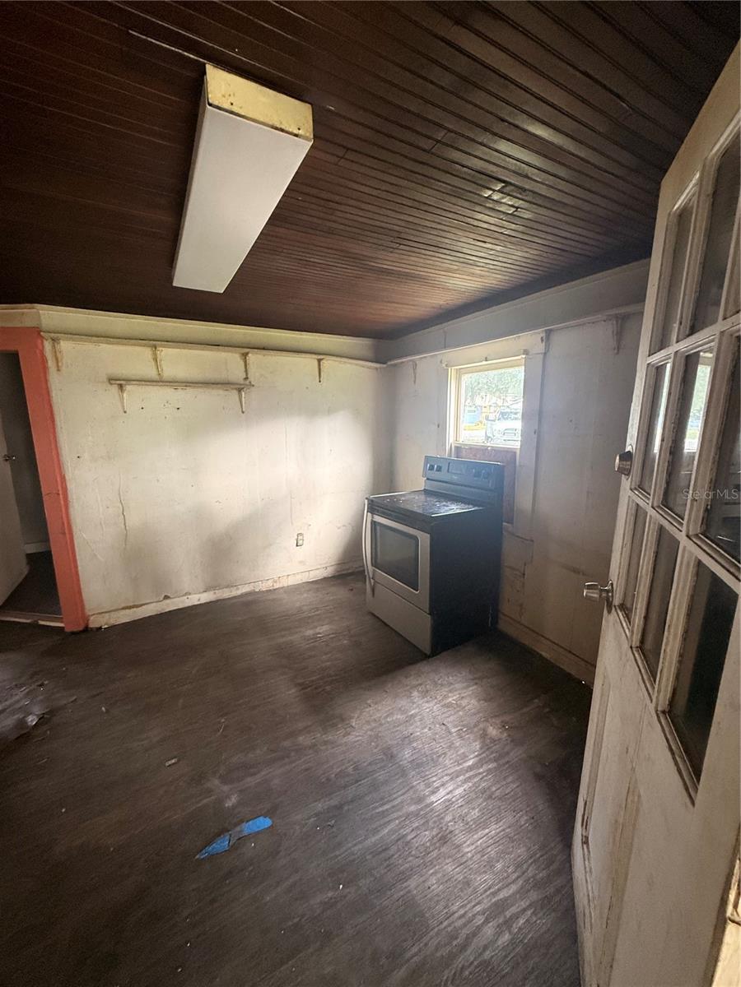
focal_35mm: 14
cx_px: 370
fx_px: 400
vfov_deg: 102.1
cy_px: 494
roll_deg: +0.3
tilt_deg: -12.0
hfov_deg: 85.7
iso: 500
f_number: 2.2
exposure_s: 1/60
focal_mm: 2.22
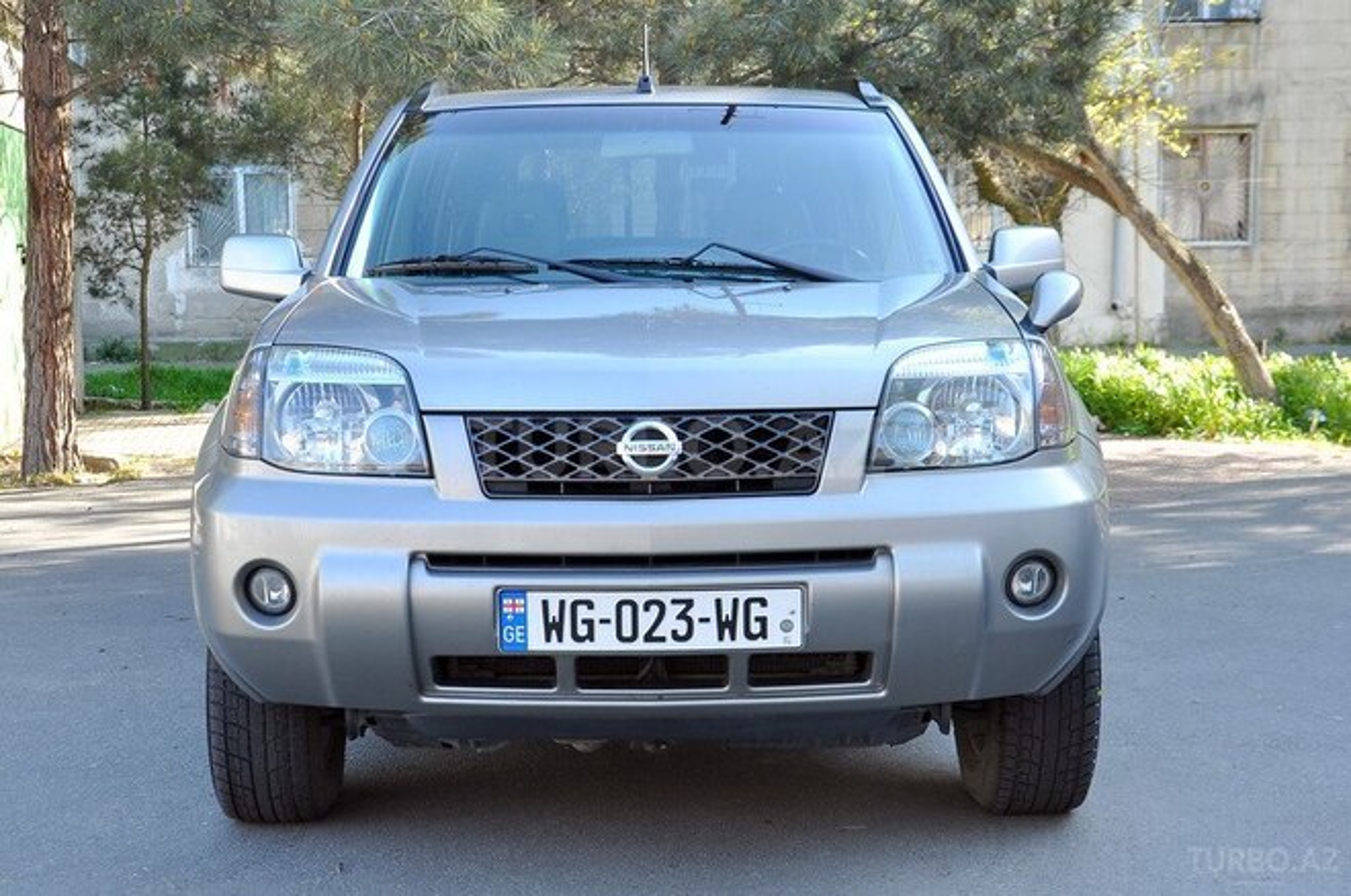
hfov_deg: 33.4
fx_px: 2248
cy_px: 448
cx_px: 676
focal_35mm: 60
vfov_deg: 22.6
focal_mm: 40
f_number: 6.3
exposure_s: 1/60
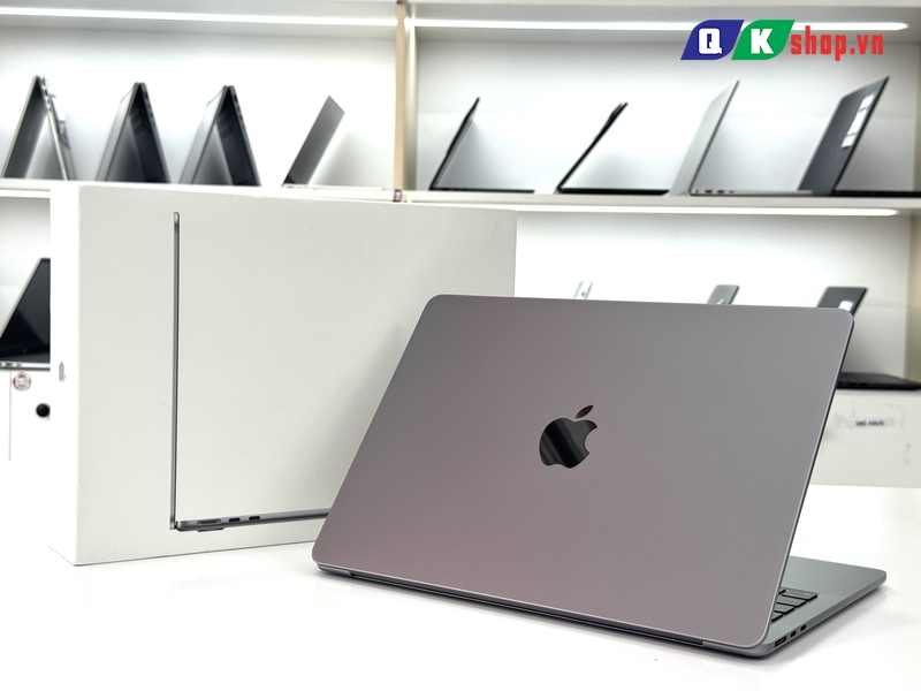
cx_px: 460
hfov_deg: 39.7
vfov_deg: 30.3
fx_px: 1277
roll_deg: -0.5
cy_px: 346
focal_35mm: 48
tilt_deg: -3.8
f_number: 1.78
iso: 50
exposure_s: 1/154
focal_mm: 6.76
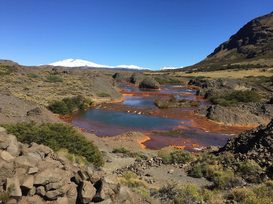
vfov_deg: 48.2
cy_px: 102
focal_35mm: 29
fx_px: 229
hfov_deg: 61.7
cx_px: 136
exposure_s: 1/2083
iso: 32
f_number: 2.2
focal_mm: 4.15
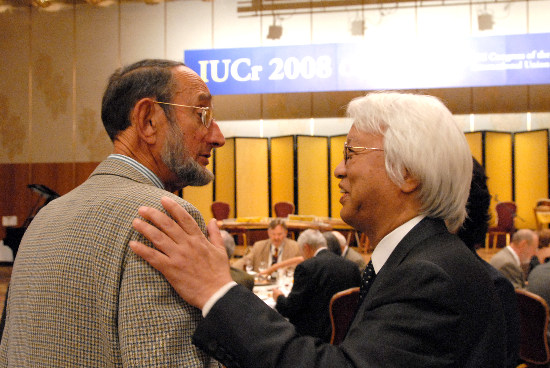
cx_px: 275
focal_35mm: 39
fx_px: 597
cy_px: 184
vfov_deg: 34.3
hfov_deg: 49.5
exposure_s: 1/25
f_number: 6.3
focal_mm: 26
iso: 1600
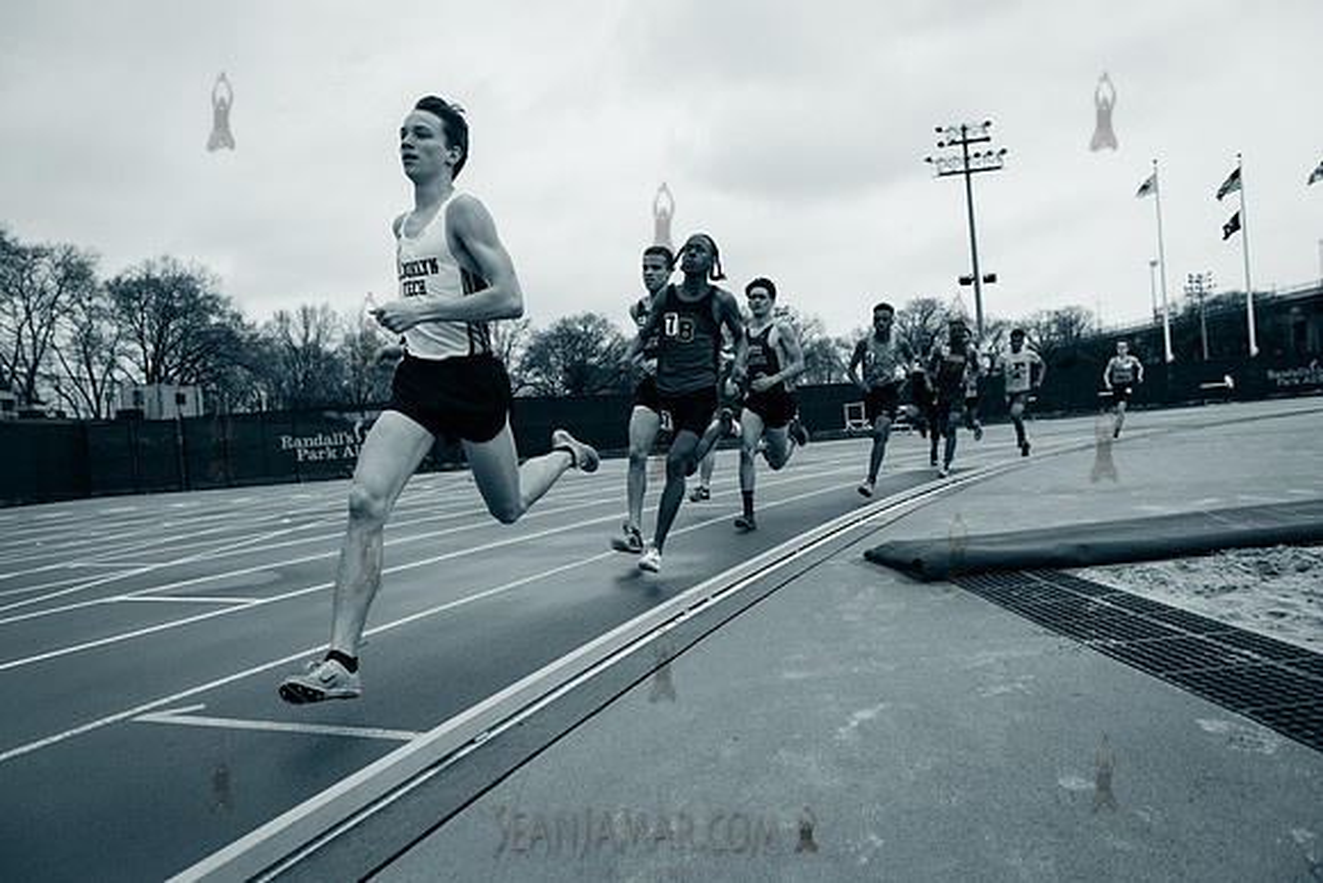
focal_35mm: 24
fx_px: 882
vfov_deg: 53.2
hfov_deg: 73.7
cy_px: 442
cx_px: 662
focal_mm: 24
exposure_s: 1/3200
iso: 200
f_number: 4
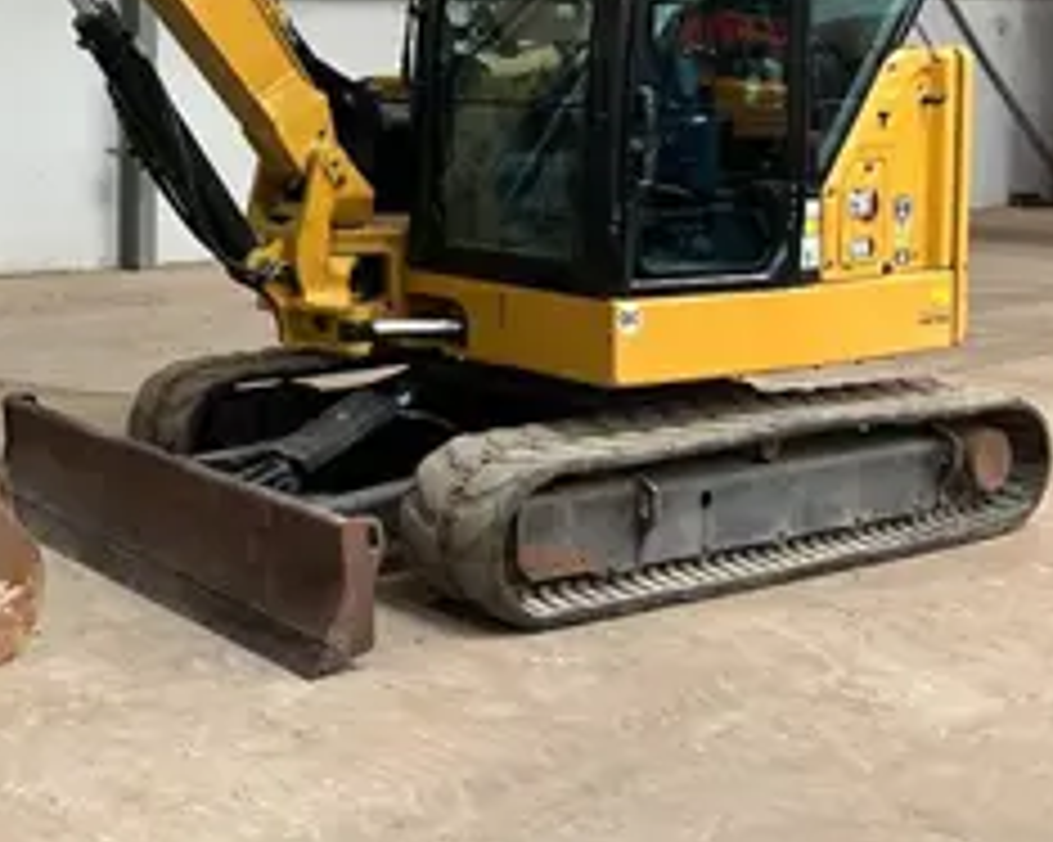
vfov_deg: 25.8
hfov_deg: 30.9
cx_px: 86
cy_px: 167
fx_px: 1807
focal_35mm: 58
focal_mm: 3
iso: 80
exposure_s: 1/60
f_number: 1.8
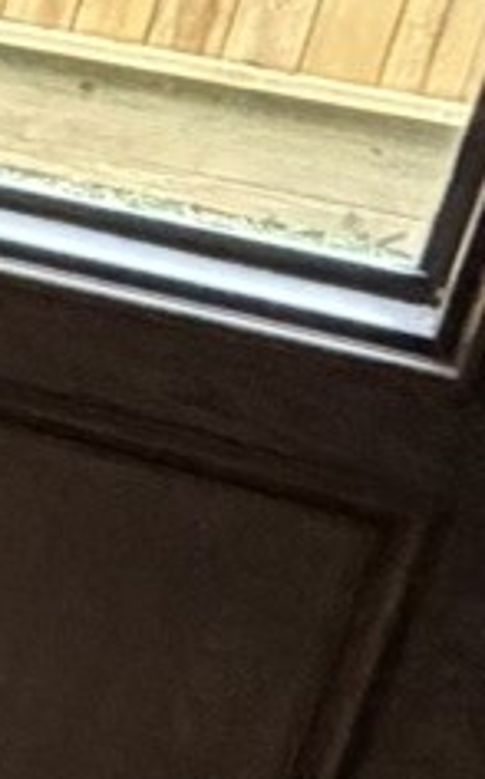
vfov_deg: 16.1
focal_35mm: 129
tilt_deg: -16.6
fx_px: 2735
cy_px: 195
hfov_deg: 6.0
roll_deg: -2.2
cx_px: -2049
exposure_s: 1/65
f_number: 2.2
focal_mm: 2.22
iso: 320
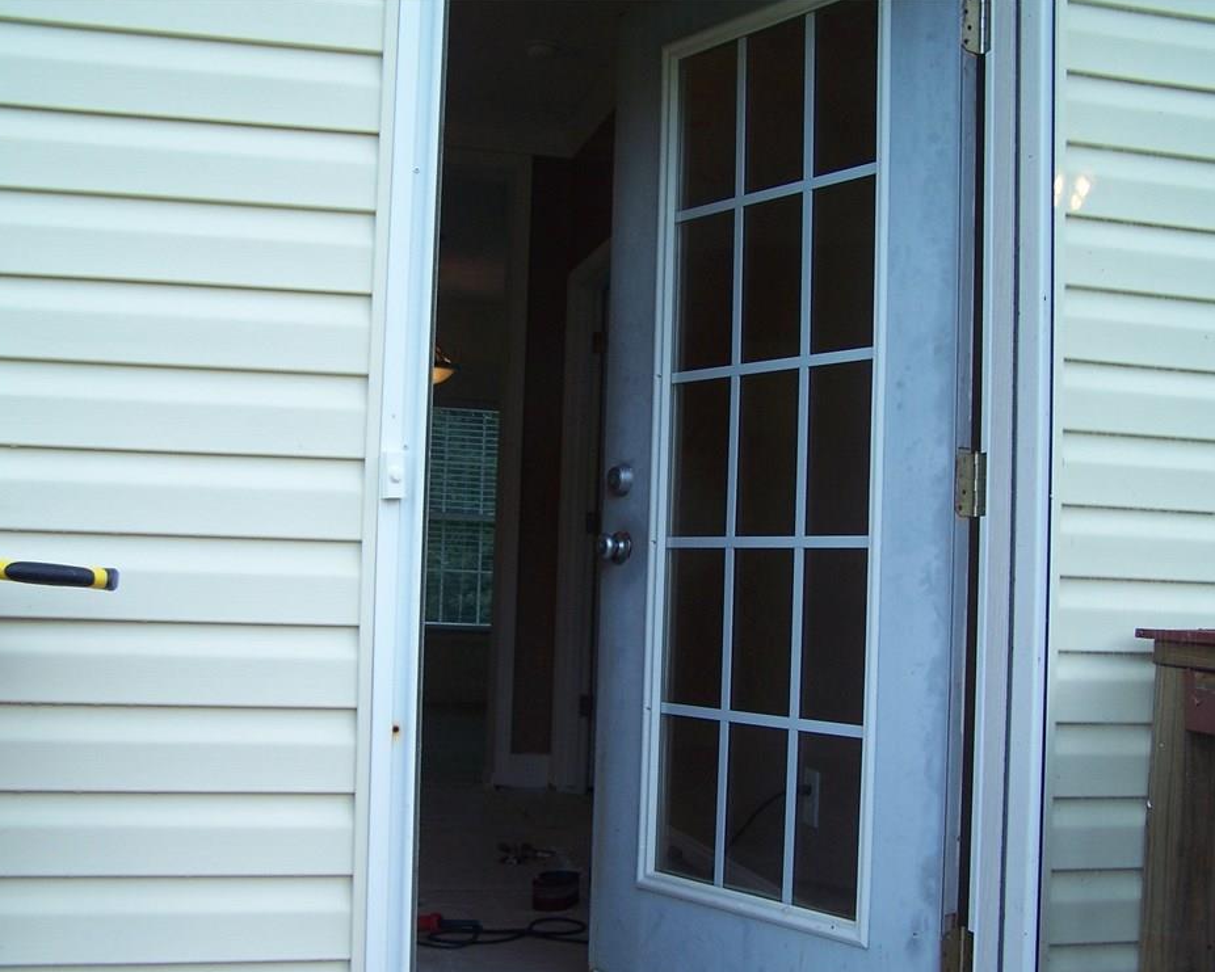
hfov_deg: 44.8
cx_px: 630
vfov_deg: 36.5
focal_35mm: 41
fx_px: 1474
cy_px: 500
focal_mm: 6.3
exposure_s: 1/250
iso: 80
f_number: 2.8
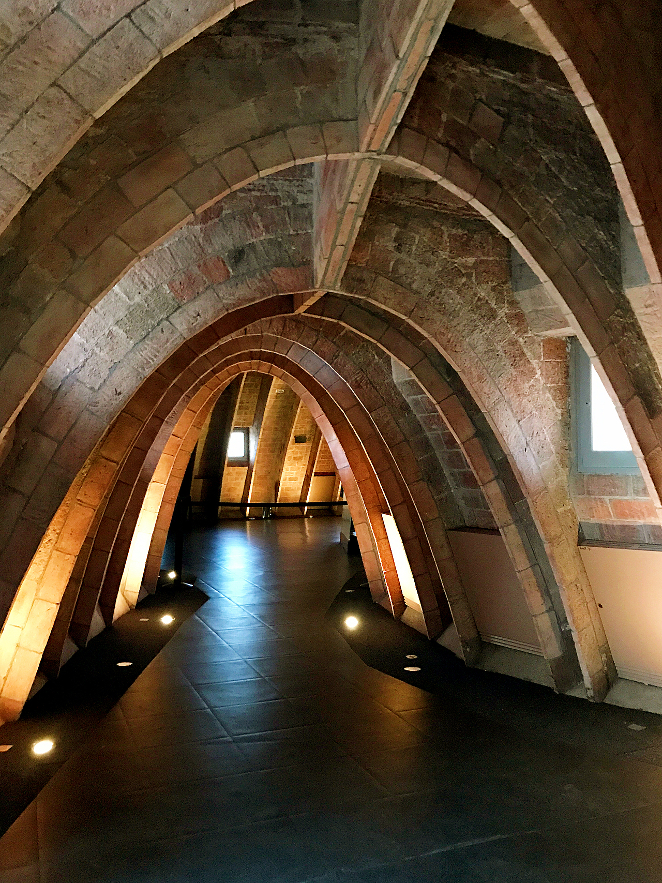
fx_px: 714
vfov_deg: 63.4
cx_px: 331
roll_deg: +0.5
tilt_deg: +2.3
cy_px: 442
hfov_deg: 49.7
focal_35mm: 28
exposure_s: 1/4
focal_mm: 3.99
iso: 160
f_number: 1.8
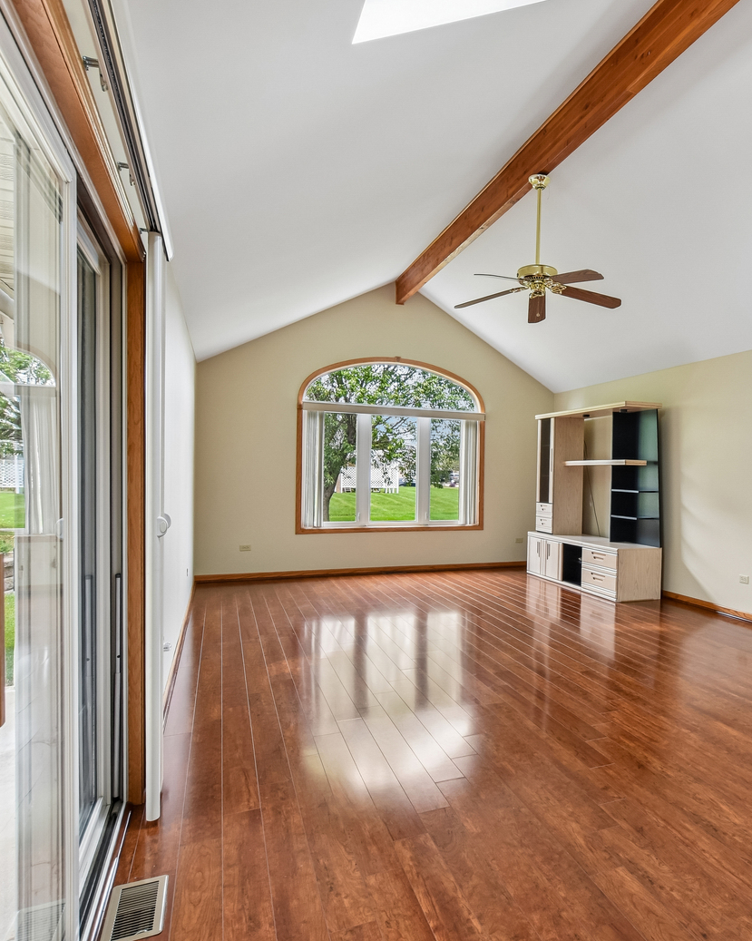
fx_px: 612
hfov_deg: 59.6
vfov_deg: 75.1
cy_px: 470
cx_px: 566
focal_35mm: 22
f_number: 8
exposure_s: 1/20
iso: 400
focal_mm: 10
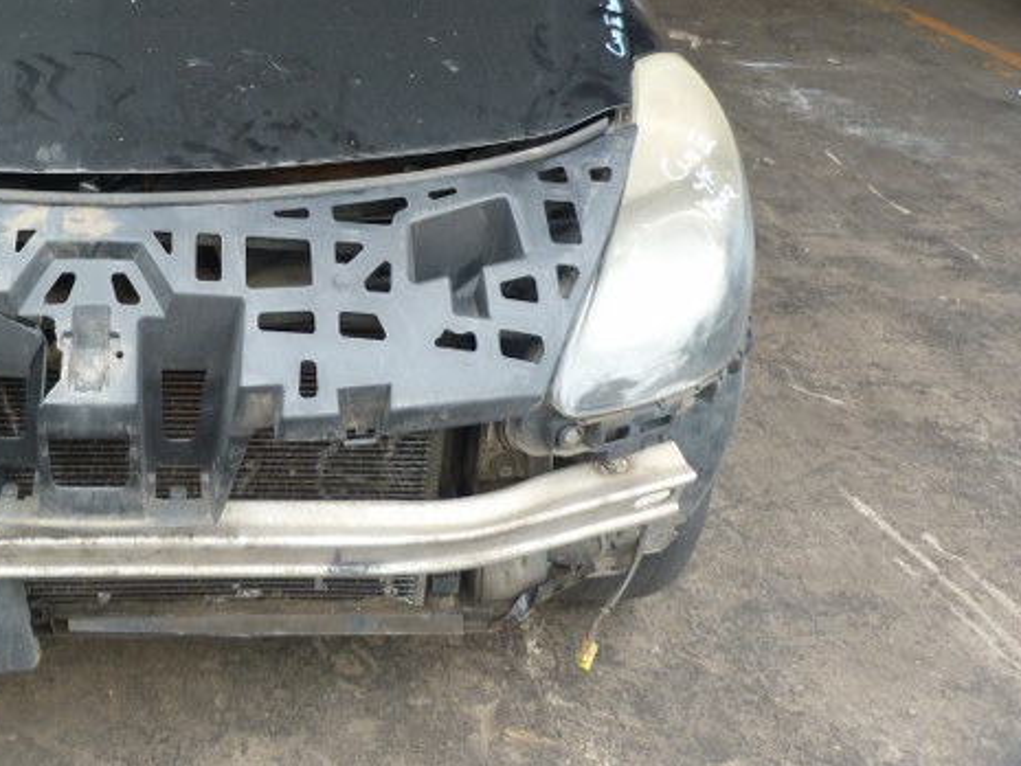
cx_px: 213
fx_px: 1269
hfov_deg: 42.0
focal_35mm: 43
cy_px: 114
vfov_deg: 32.3
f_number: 2.8
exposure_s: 1/60
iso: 80
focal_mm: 4.5
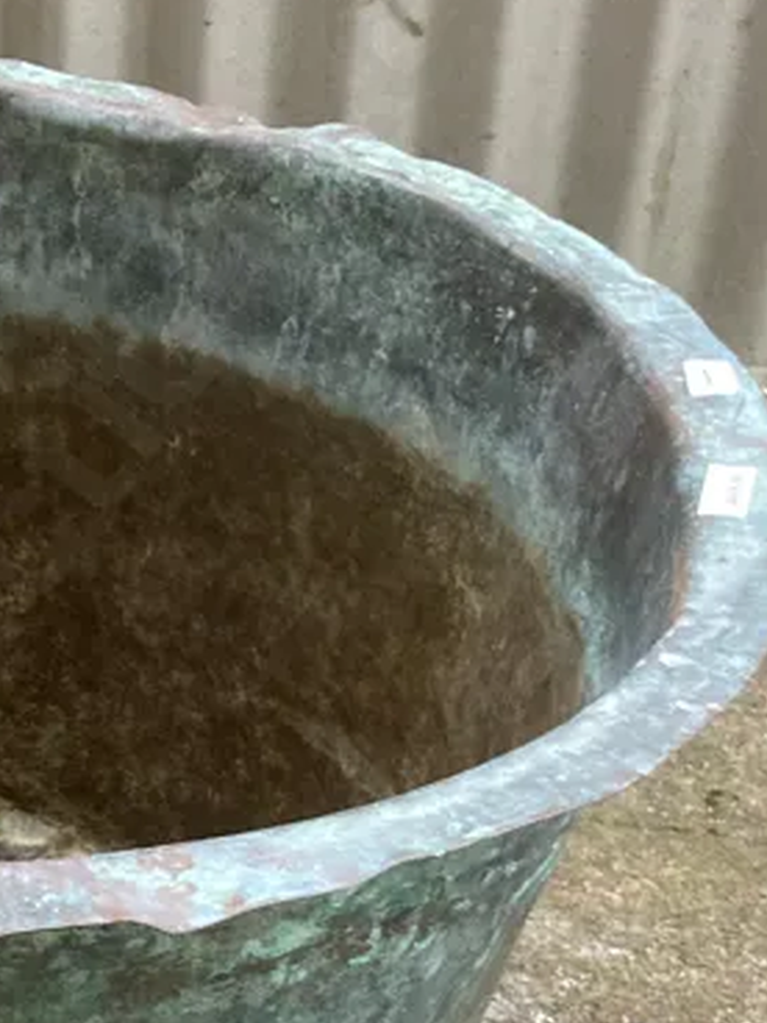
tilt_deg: -36.8
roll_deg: +1.0
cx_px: -197
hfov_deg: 17.8
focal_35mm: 78
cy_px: 837
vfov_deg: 24.6
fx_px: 2304
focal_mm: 3.99
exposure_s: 1/46
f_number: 1.8
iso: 320
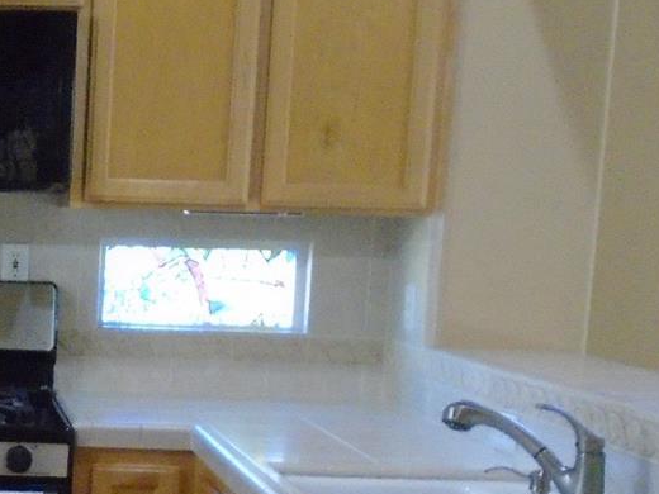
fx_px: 1428
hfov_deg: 23.9
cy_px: 434
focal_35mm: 75
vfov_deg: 19.3
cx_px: -108
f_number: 3.2
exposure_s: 1/60
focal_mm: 4.6
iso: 800
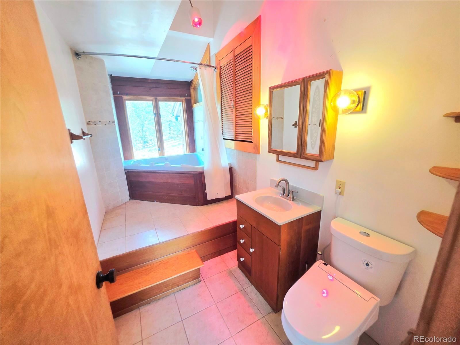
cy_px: 172
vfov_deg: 89.9
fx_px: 173
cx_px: 230
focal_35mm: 13
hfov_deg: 106.2
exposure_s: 1/120
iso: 64
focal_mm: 2.2
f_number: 1.9
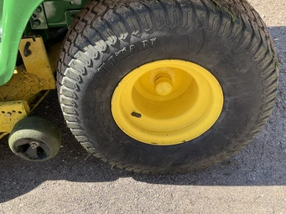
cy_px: 99
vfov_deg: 41.8
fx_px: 281
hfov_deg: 53.9
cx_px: 136
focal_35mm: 34
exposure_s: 1/358
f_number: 1.8
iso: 25
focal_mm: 3
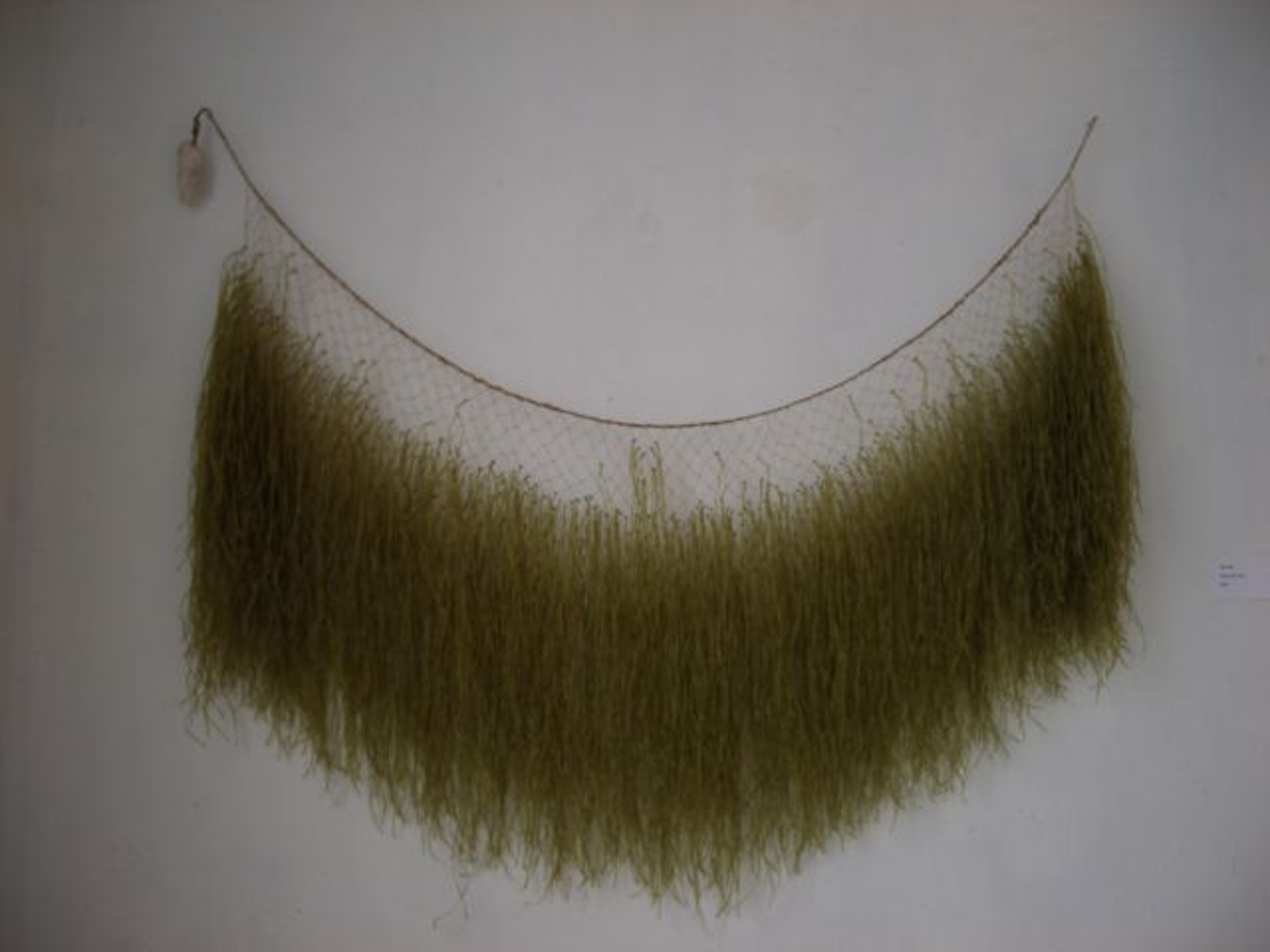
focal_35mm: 35
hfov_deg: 52.6
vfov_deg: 40.7
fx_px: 1284
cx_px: 635
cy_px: 476
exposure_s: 1/80
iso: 100
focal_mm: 5.8
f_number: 2.6
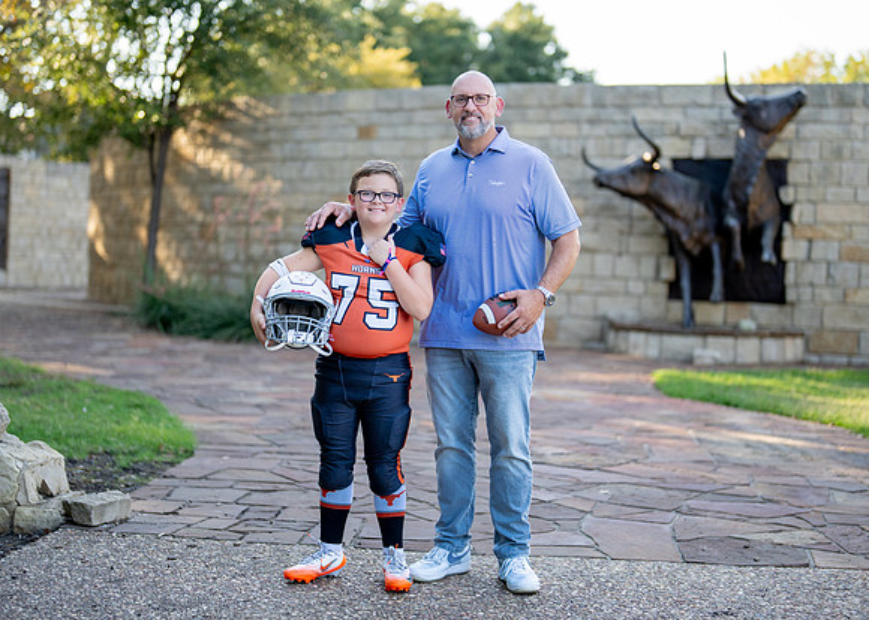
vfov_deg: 21.4
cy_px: 303
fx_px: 1644
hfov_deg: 29.6
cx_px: 428
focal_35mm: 67
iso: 200
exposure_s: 1/1600
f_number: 1.2
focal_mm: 50
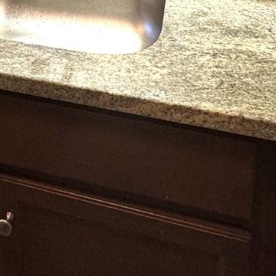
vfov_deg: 22.9
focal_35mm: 55
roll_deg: -0.3
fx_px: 496
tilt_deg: -6.8
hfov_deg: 30.7
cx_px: 76
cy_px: -174
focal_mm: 2.22
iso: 100
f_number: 2.2
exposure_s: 1/120
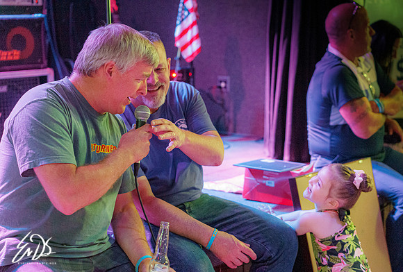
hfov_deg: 32.1
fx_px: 701
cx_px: 212
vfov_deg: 22.0
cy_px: 153
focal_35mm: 62
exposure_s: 1/125
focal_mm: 55
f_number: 2.8
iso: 3200
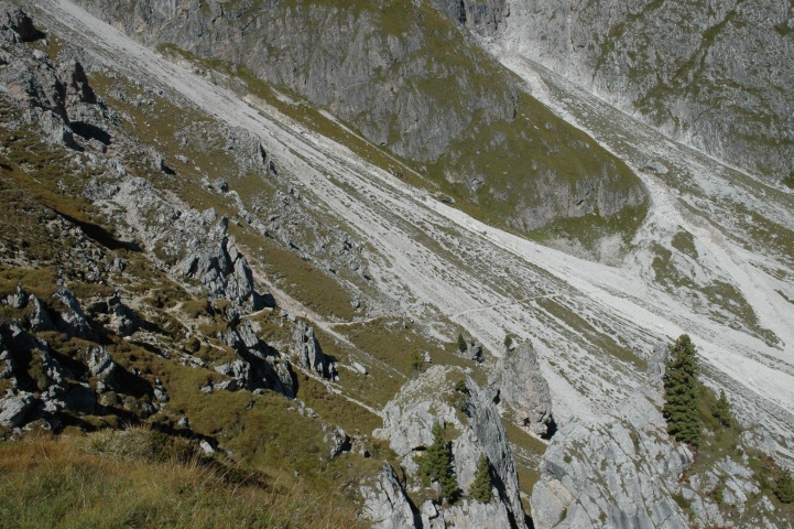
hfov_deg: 53.2
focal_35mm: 36
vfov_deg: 36.8
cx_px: 397
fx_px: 794
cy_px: 264
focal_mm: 24
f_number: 20
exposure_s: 1/160
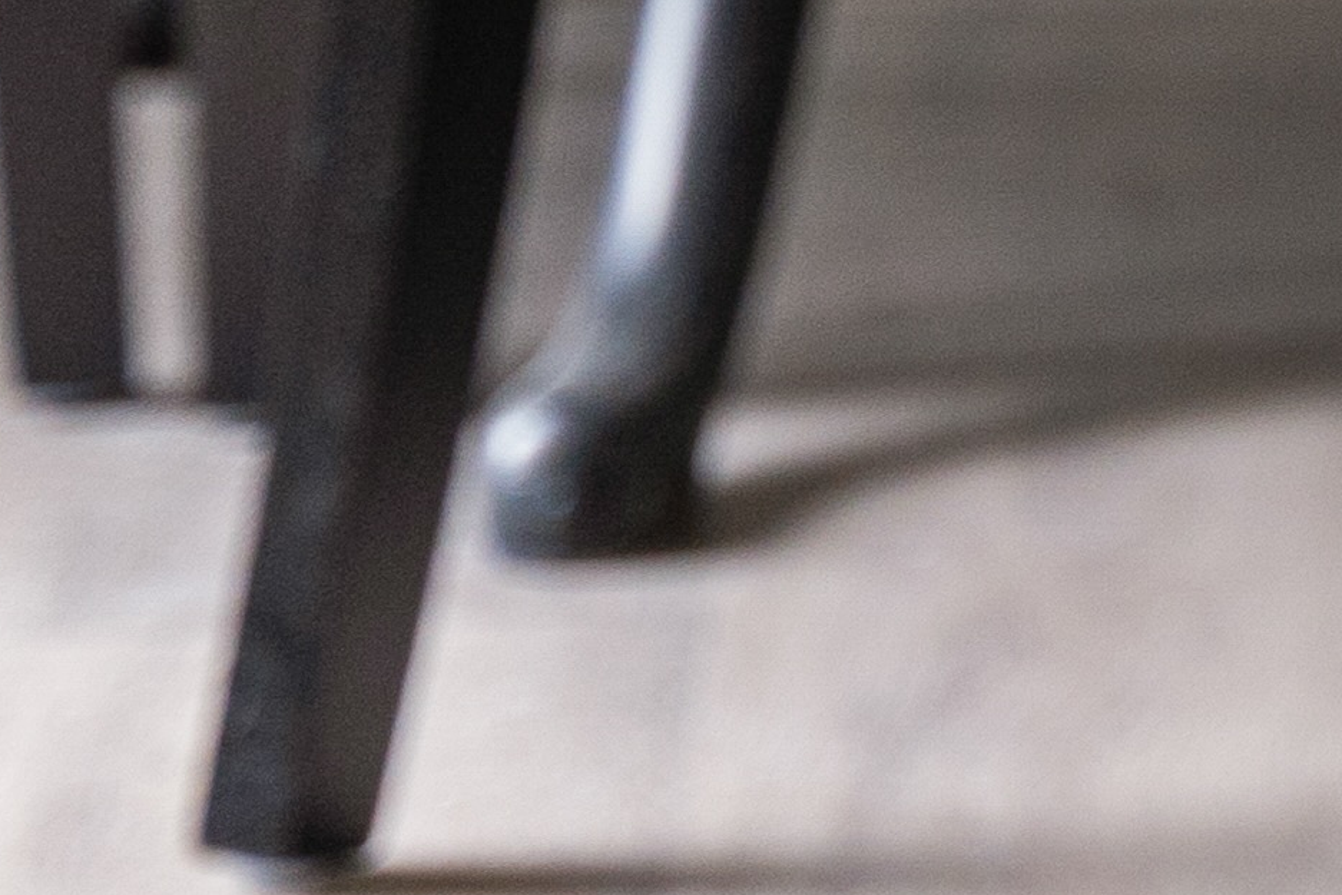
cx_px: 4000
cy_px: -1446
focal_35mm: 349
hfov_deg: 5.5
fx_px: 13011
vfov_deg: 3.9
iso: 400
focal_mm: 47
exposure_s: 1/125
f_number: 2.8
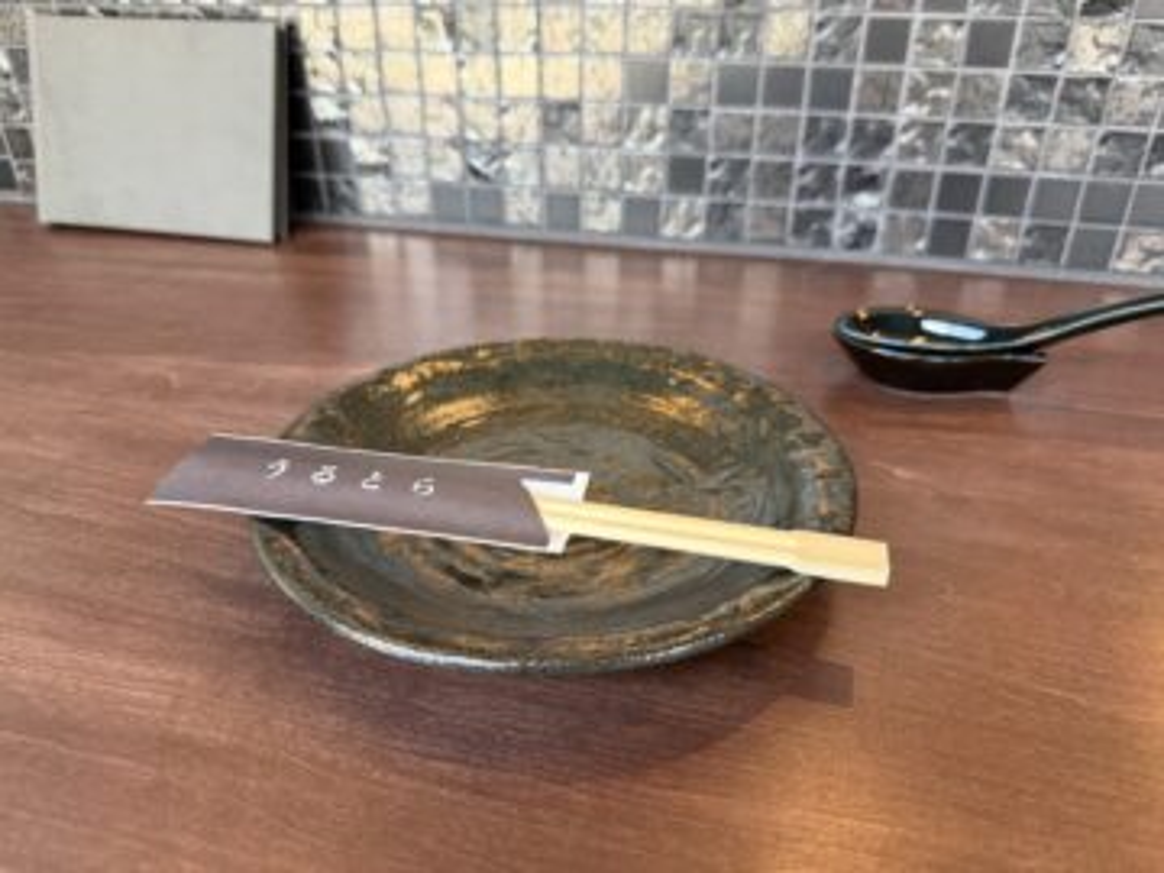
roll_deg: -0.2
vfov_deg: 56.8
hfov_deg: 71.6
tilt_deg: -30.6
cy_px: 436
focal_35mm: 24
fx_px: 807
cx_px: 582
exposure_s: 1/60
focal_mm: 6.76
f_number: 1.78
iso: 250
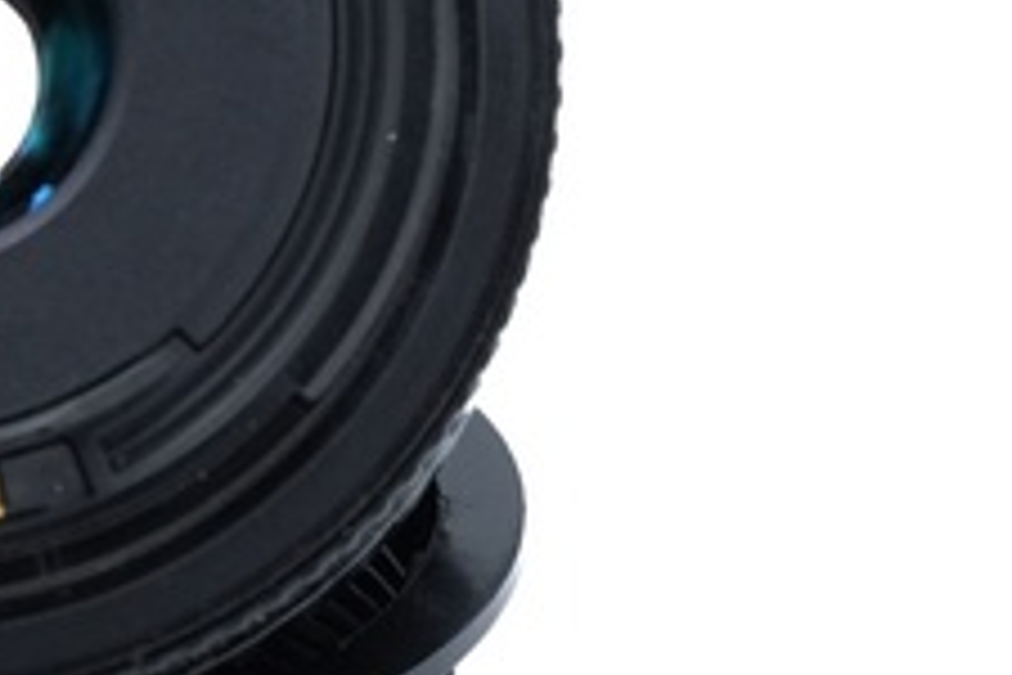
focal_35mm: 244
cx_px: -49
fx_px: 6859
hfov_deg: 8.4
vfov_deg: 5.6
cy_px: -29
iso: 800
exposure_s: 1/125
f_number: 14
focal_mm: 55
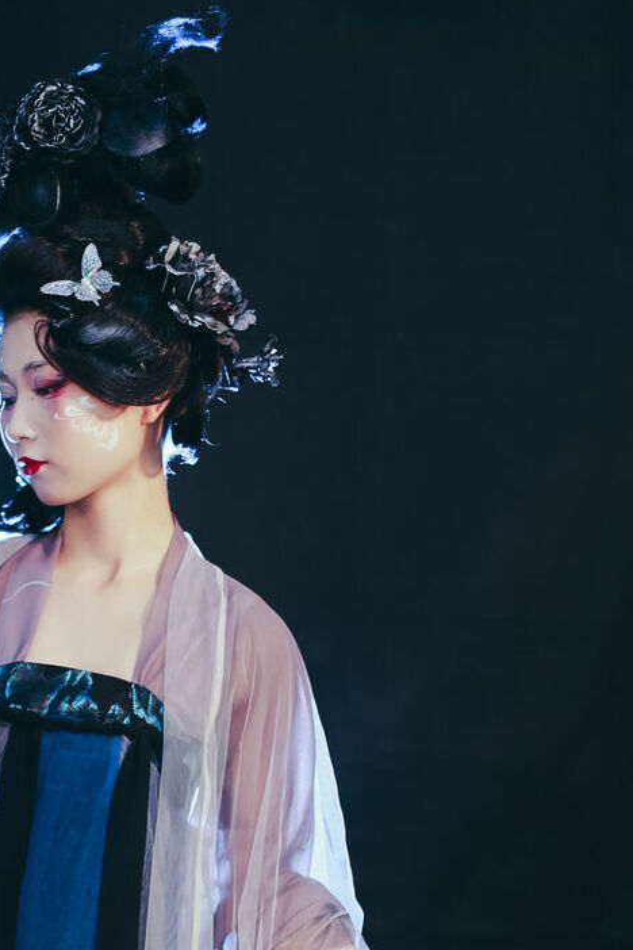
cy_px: 825
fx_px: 2901
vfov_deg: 18.3
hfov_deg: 12.3
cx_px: 12
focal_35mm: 110
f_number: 2
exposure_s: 1/100
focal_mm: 50
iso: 320
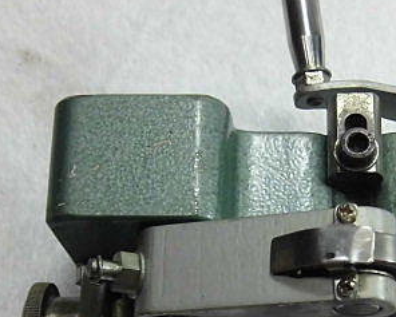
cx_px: 249
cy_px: 286
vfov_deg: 19.8
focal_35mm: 76
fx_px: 891
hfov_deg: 25.0
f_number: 3.1
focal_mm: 6.4
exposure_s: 1/60
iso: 200
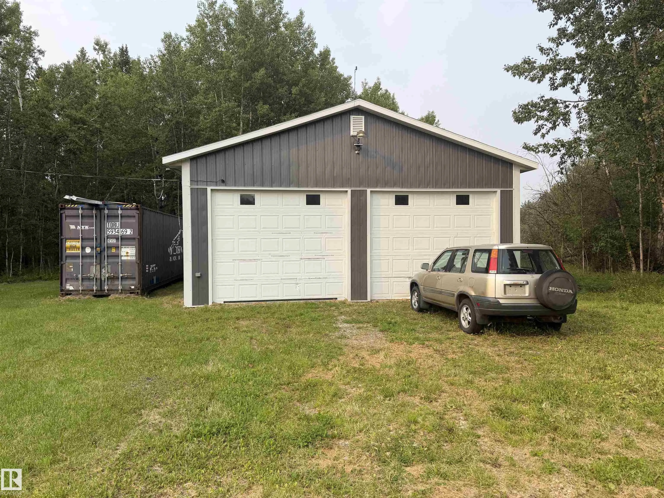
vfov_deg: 56.8
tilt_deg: -0.2
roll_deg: +0.8
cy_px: 249
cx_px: 332
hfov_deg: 71.6
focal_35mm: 24
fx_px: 460
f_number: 1.78
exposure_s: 1/2370
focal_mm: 6.76
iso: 80
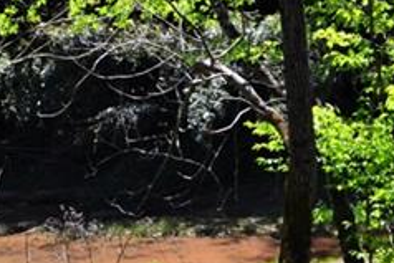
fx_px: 1270
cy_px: 101
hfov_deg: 17.0
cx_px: 442
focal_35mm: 116
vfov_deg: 11.8
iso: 400
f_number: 10
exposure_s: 1/200
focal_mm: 18
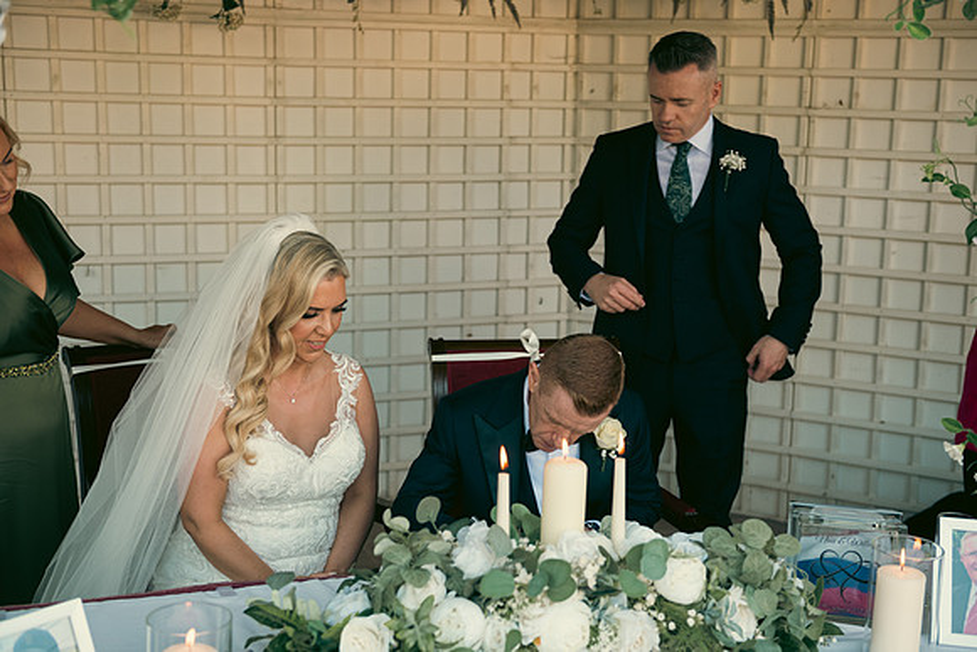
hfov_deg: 39.6
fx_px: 1357
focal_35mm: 50
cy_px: 326
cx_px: 488
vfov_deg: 27.0
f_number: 3.5
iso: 320
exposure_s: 1/250
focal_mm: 50
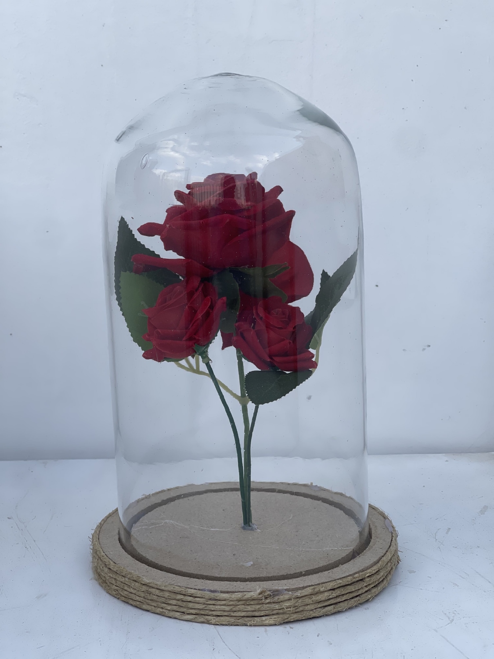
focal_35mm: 64
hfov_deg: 22.9
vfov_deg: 30.3
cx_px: 247
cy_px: 330
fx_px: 1218
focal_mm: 7.5
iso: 20
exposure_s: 1/245
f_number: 2.2
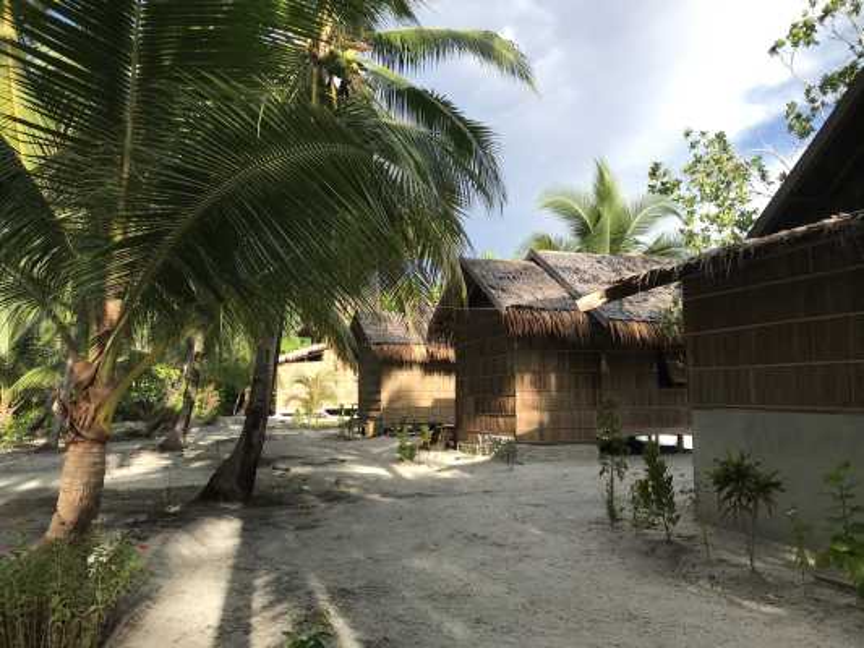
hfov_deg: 63.4
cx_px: 432
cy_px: 324
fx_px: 699
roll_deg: +0.1
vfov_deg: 49.8
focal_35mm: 28
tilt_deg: +6.9
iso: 20
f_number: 1.8
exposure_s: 1/921
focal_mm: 3.99
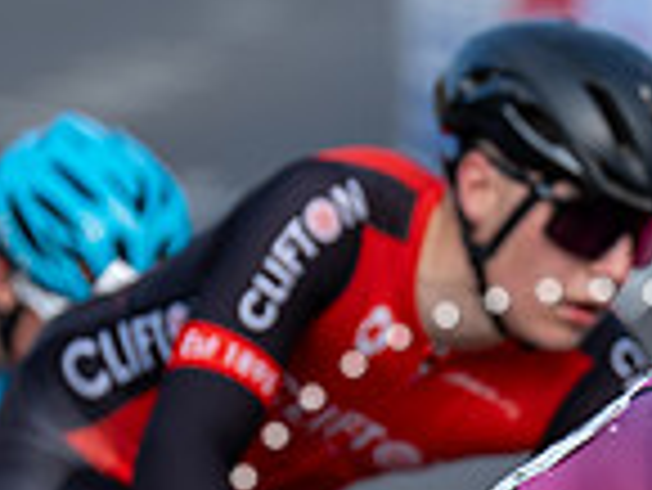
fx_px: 13874
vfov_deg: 2.0
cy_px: 470
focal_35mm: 736
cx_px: 1300
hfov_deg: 2.7
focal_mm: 191
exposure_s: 1/1000
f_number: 4.5
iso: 160
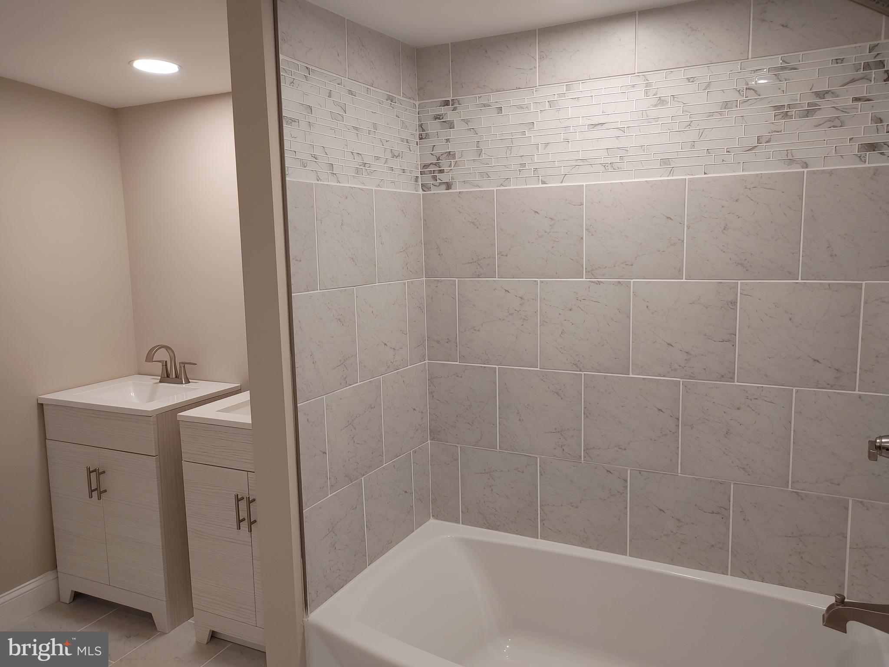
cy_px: 334
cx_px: 444
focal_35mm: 26
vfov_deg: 53.1
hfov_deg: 67.3
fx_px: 668
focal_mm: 5.58
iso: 100
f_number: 1.8
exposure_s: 1/60
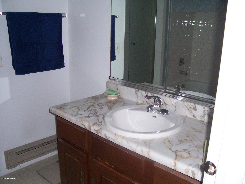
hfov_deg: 54.0
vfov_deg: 41.8
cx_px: 122
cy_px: 92
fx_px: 241
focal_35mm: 34
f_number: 2.7
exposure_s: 1/60
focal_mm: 5.6
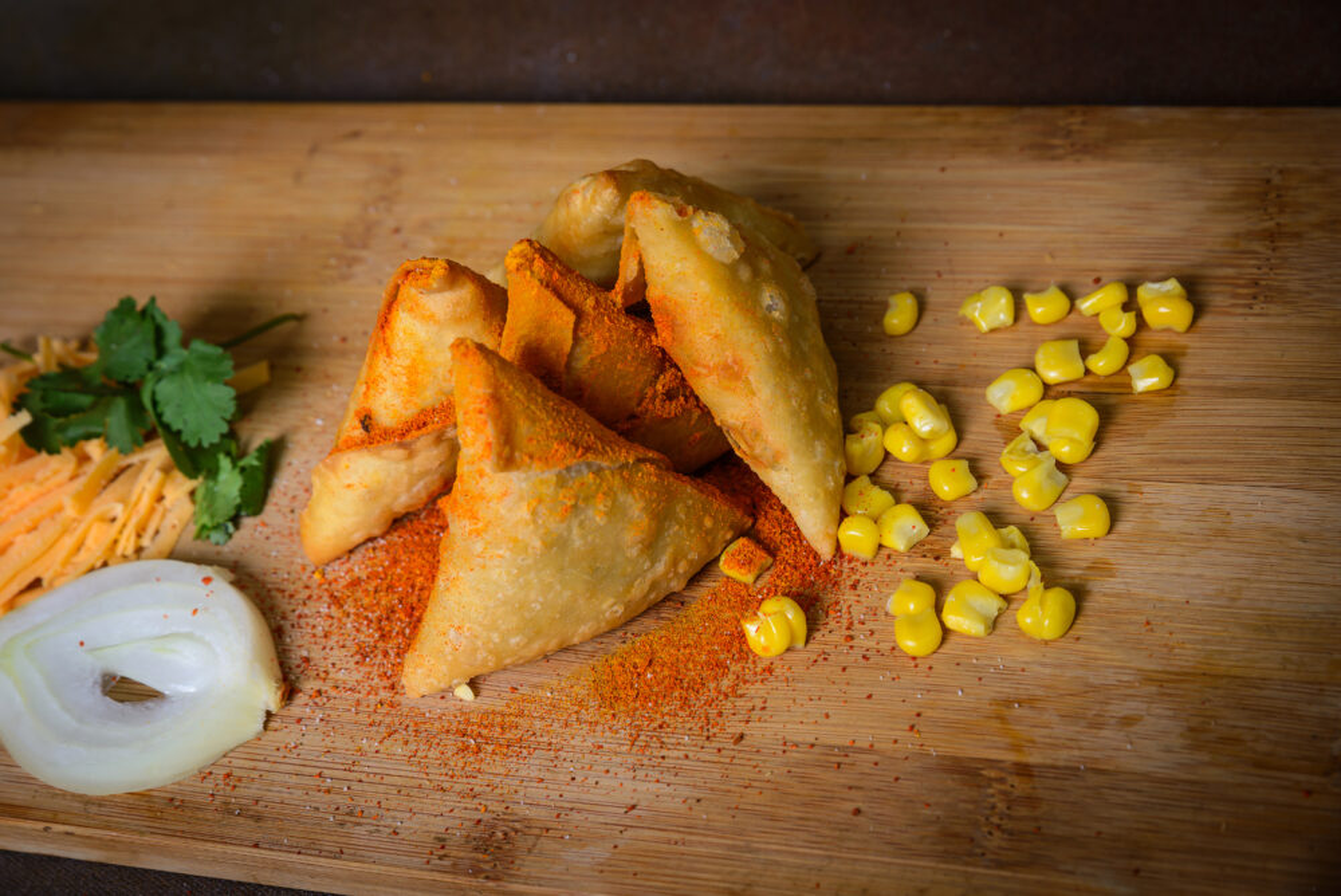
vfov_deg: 19.5
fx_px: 2609
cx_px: 670
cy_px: 448
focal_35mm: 70
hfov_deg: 28.8
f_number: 11
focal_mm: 70
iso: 320
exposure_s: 1/60
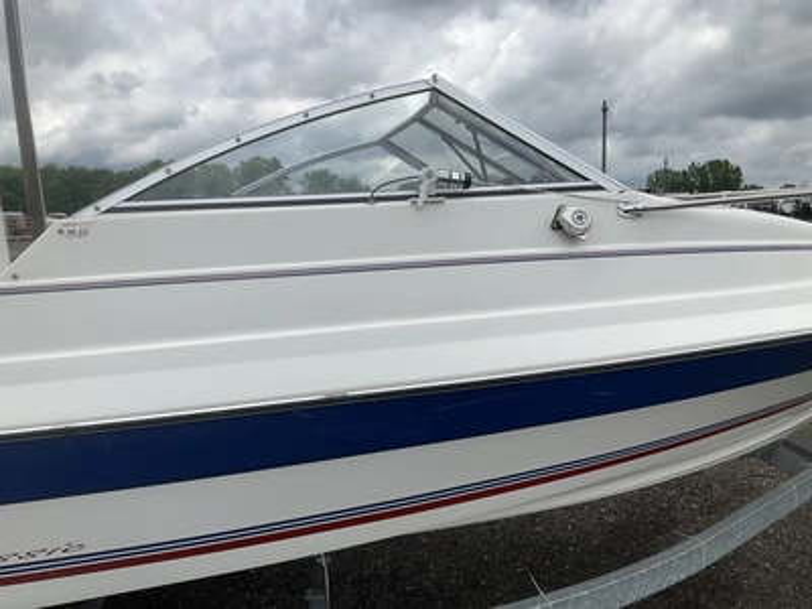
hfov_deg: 61.7
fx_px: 680
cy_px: 304
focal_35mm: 29
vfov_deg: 48.2
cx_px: 406
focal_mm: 3
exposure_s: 1/3322
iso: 25
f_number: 1.8
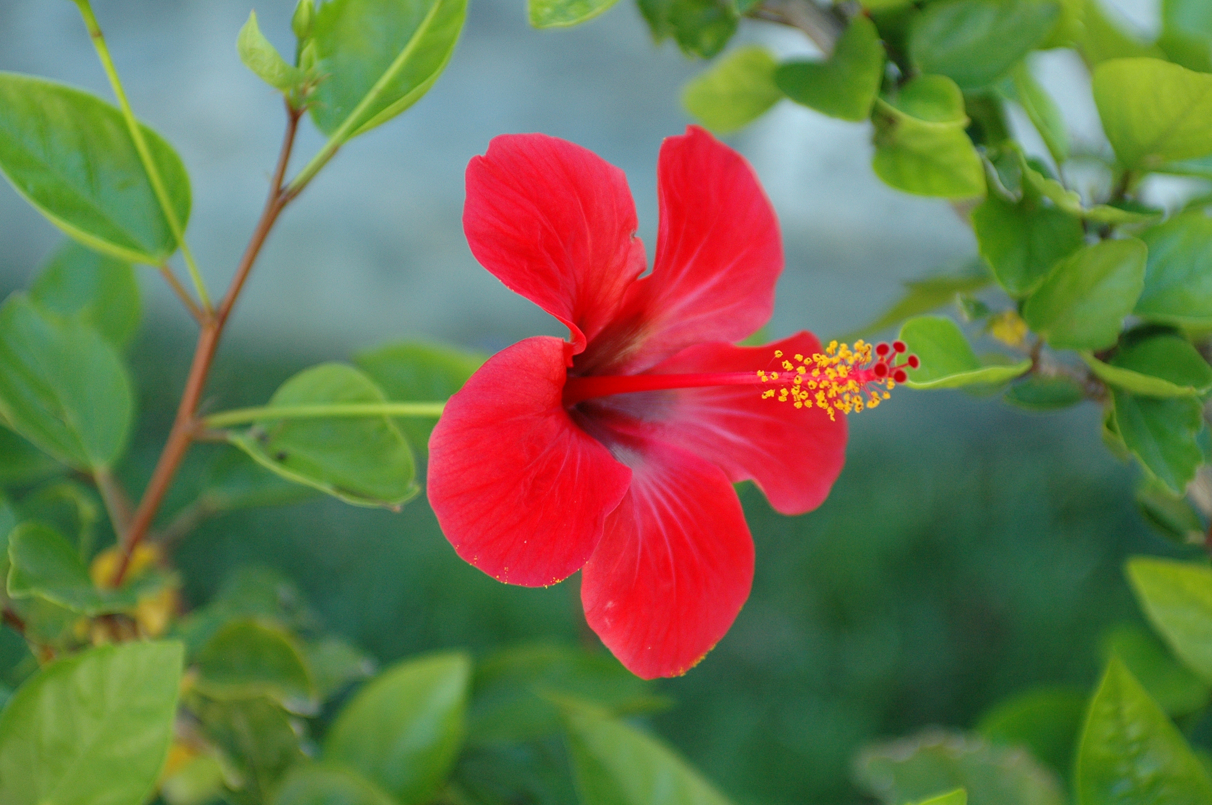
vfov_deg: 15.7
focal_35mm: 87
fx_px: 2925
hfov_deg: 23.4
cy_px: 402
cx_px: 606
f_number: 2.8
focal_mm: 58
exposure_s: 1/500
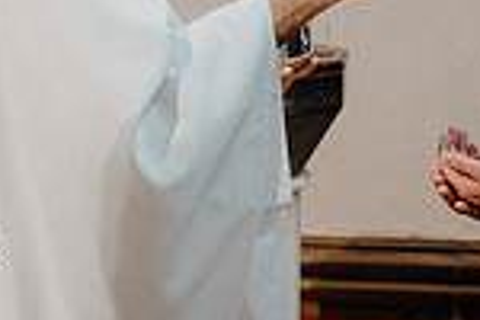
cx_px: 352
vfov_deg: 8.1
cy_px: 46
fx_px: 2266
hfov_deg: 12.1
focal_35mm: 170
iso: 2000
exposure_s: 1/160
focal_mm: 44
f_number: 3.5
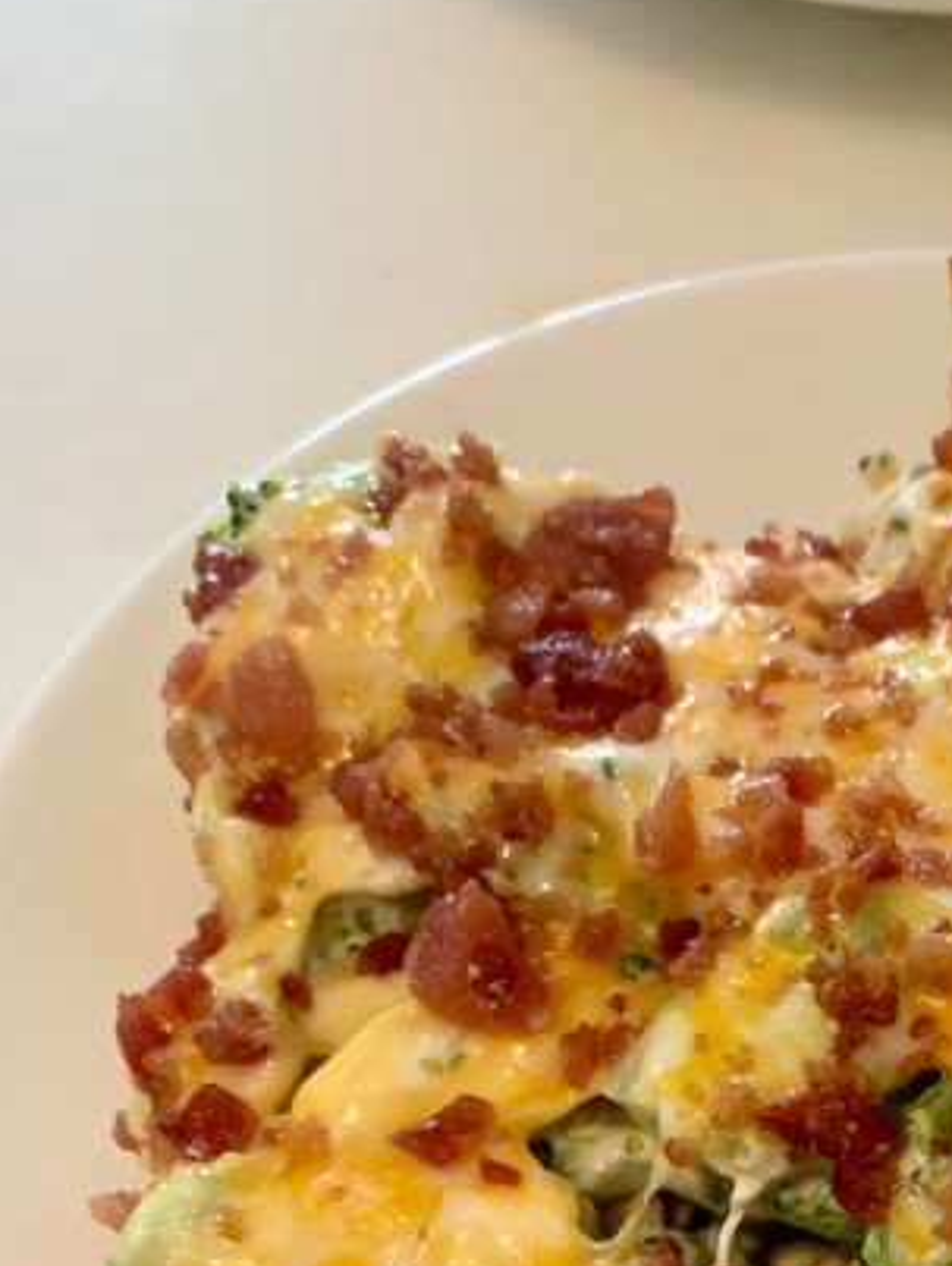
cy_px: 1293
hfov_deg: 25.1
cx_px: 996
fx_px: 2014
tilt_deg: -65.0
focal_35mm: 55
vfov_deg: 31.9
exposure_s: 1/60
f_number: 1.8
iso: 250
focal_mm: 4.25
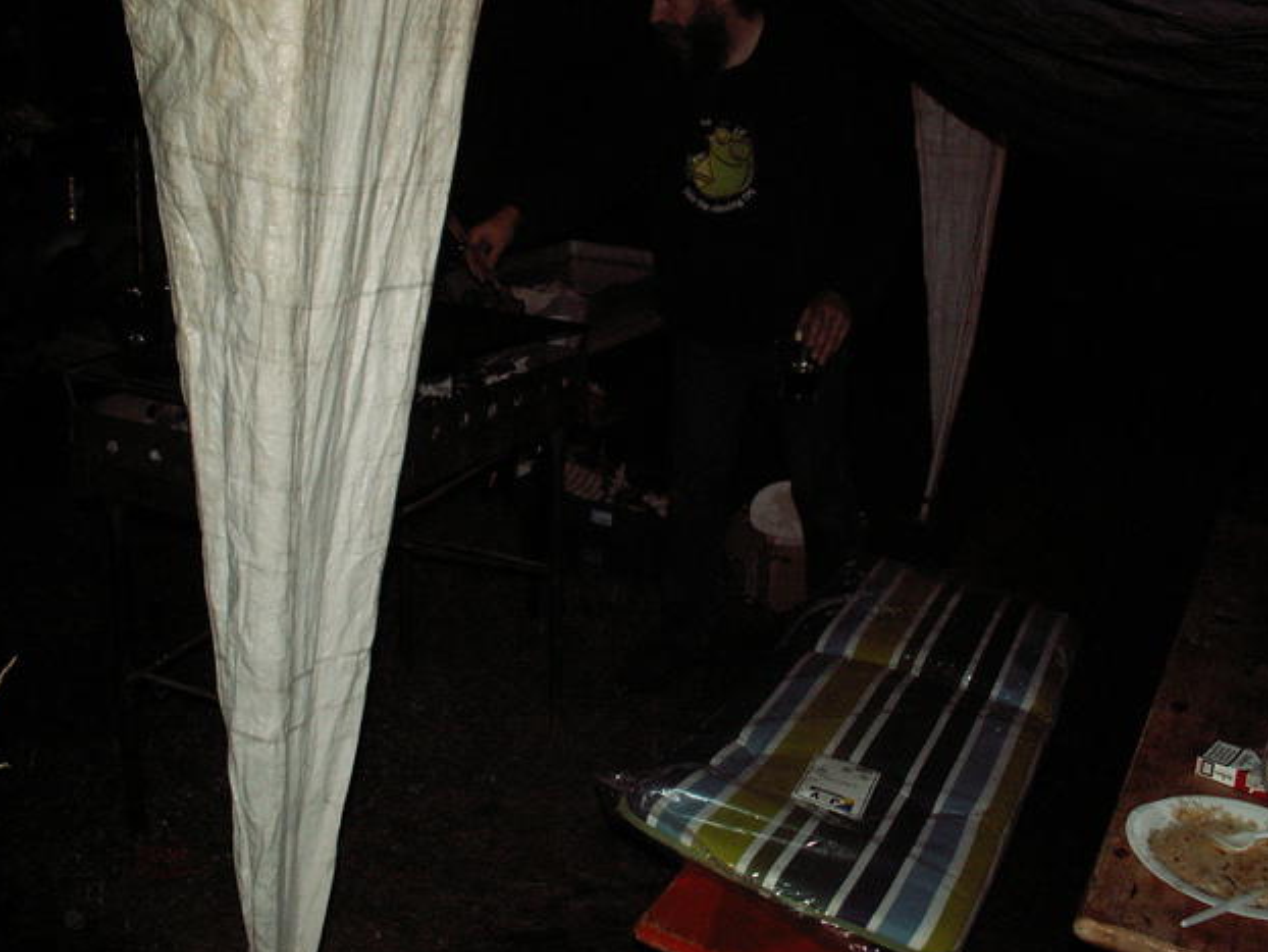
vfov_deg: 39.7
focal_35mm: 36
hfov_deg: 51.3
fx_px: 1319
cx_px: 628
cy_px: 471
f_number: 2.8
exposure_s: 1/40
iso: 160
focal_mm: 5.86
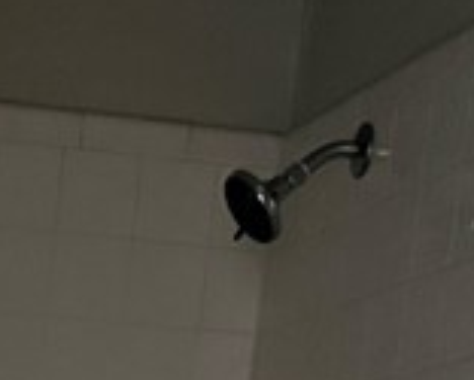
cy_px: 955
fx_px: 2162
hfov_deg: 12.0
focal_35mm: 154
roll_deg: -4.8
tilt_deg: -9.0
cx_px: -234
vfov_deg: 8.9
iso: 1250
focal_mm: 6.76
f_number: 1.78
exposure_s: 1/30
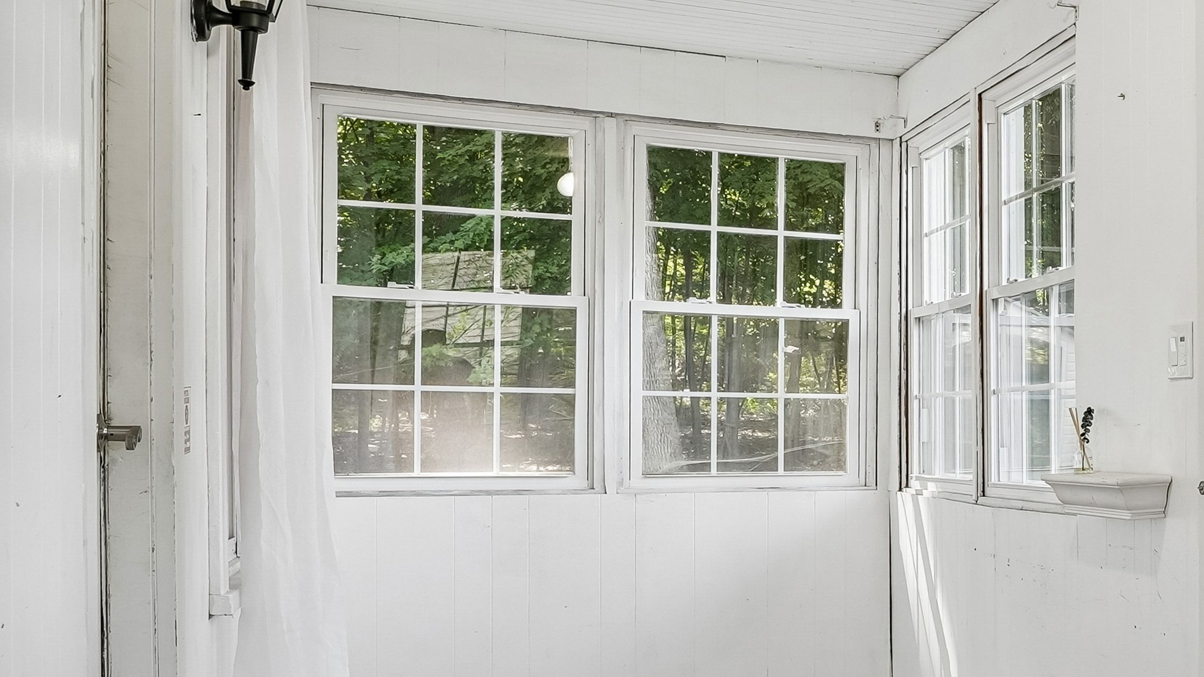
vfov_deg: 26.1
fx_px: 1437
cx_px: 1577
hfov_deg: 33.1
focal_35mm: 45
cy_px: 523
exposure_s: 1/8
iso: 100
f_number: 8
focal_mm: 14
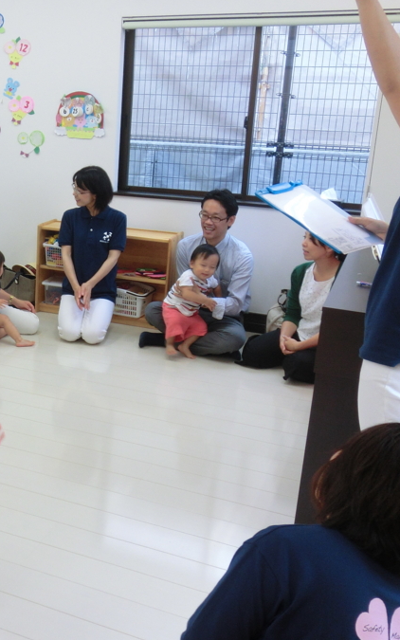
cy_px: 299
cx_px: -9
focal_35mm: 45
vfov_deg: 44.3
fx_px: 785
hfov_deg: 26.9
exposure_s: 1/60
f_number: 3
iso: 125
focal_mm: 5
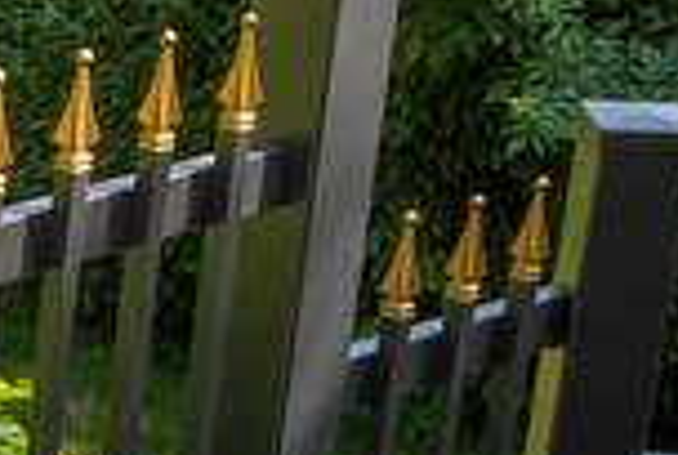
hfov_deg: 10.9
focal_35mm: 168
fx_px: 3170
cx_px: -767
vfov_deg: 8.1
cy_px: 500
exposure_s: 1/125
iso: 200
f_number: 11
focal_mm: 32
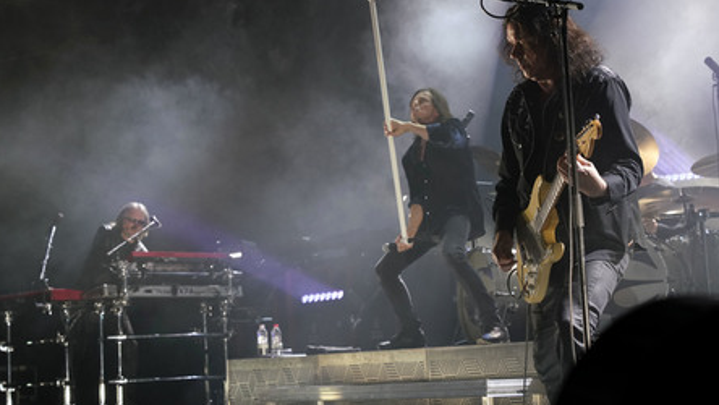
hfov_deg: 31.0
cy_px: 175
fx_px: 1297
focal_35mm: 68
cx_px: 359
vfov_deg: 17.7
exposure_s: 1/320
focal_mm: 64
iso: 1600
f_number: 5.6
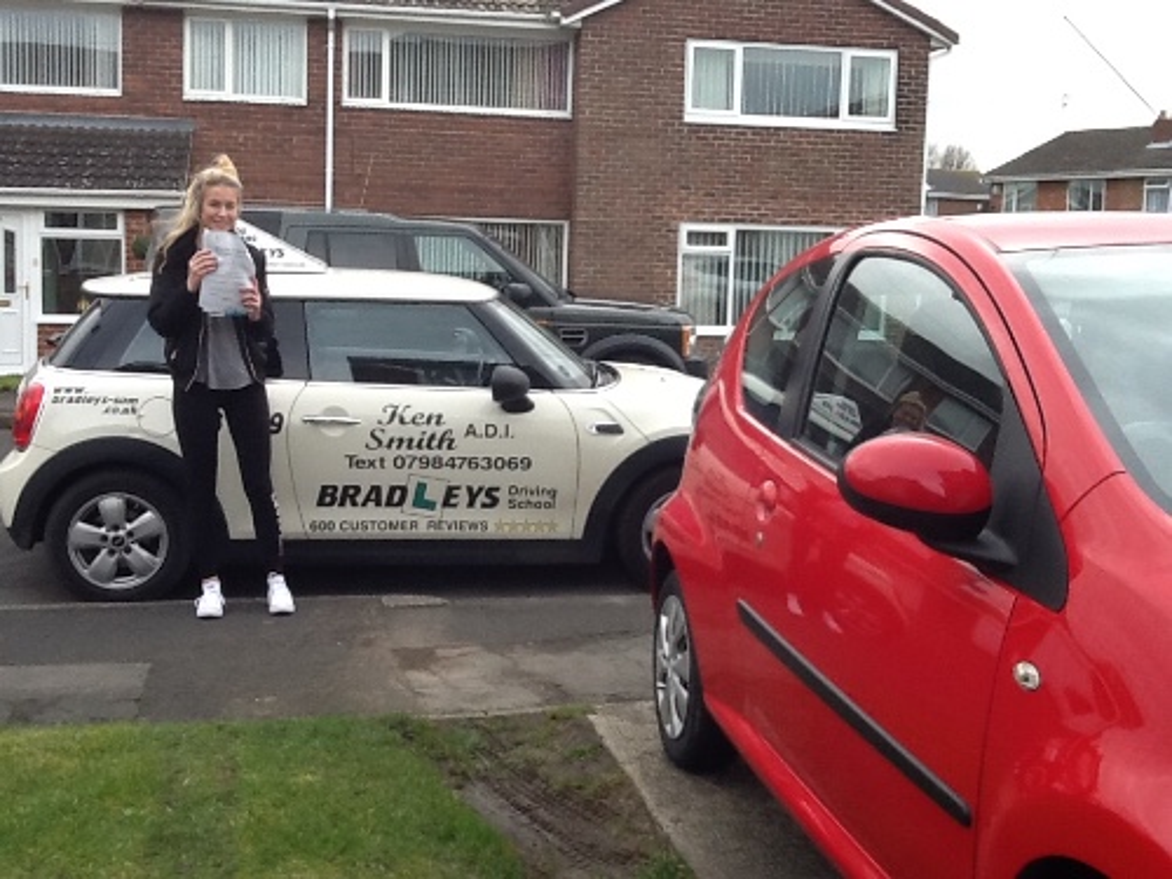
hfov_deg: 42.9
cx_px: 586
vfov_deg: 32.9
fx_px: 1490
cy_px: 440
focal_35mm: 44
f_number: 2.4
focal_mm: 2.03
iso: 40
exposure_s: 1/206
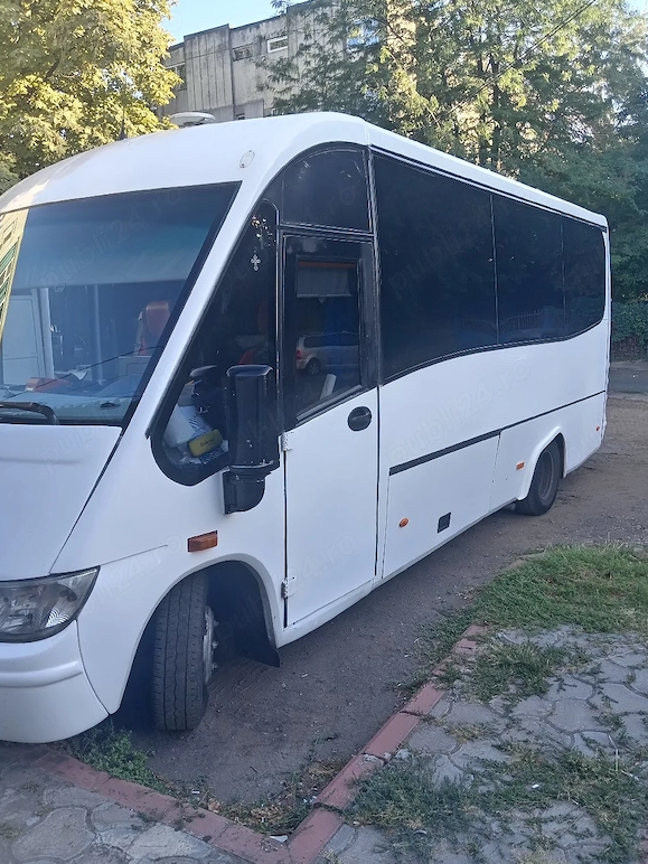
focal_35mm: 28
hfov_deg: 49.7
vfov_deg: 63.4
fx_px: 699
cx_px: 329
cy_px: 440
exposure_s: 1/50
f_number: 1.8
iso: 106
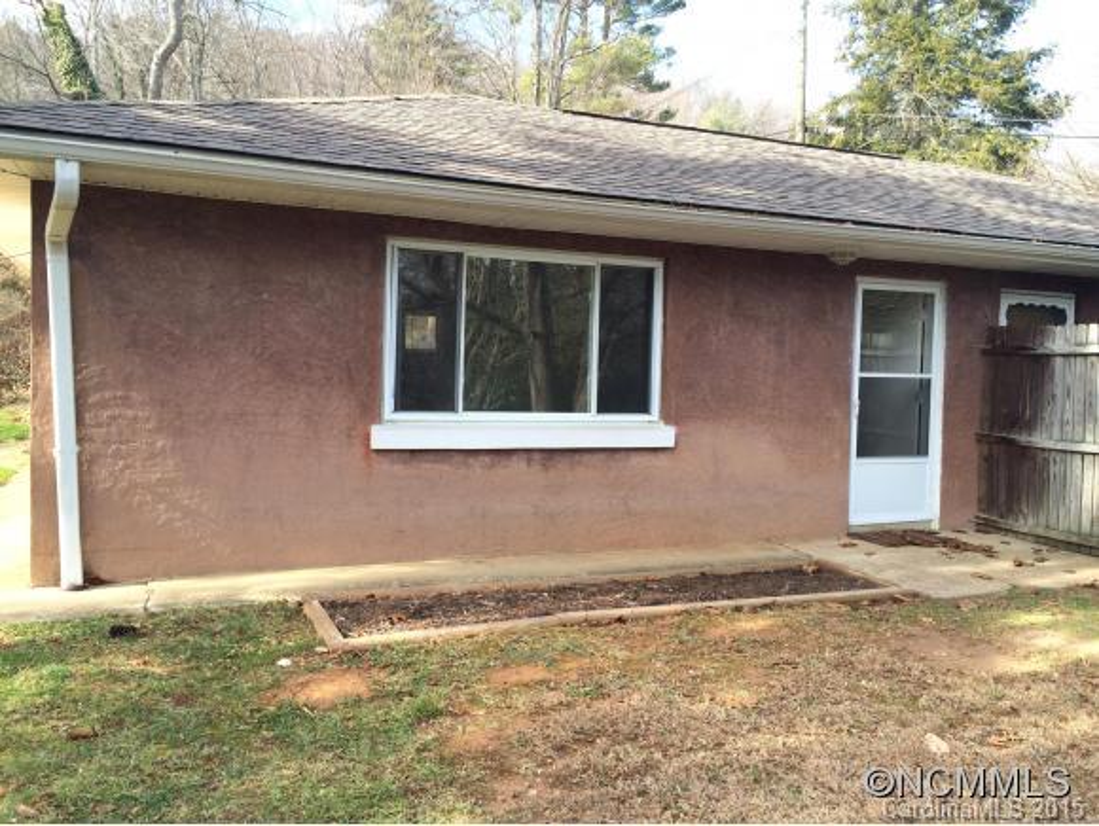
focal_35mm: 29
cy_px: 413
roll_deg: -0.4
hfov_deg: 61.6
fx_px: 921
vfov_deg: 48.3
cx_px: 550
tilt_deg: -3.6
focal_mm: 4.15
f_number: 2.2
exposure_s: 1/342
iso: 32
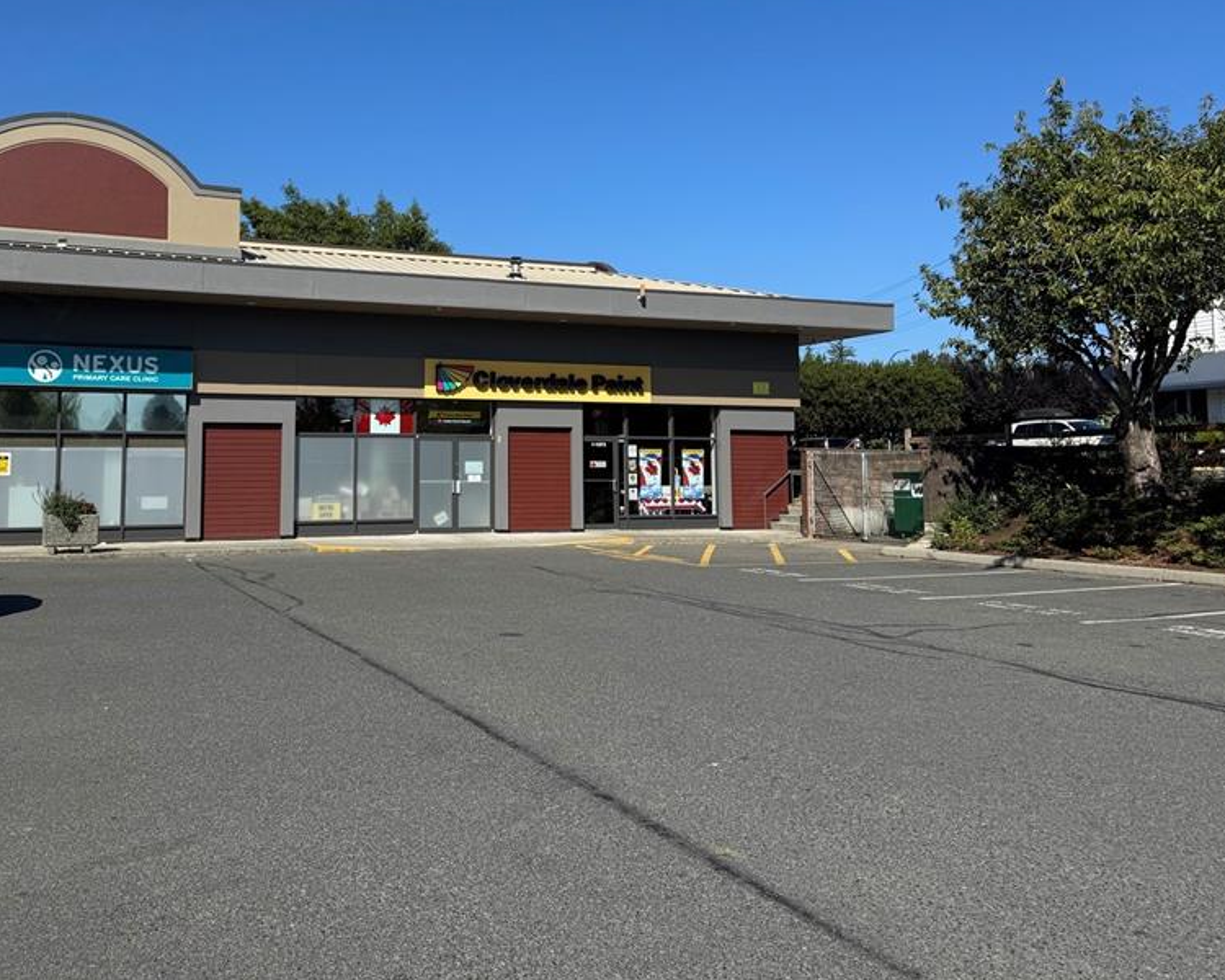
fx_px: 1160
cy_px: 372
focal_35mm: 32
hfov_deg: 55.3
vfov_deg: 45.4
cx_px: 492
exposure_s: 1/5348
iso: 80
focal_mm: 6.76
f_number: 1.78
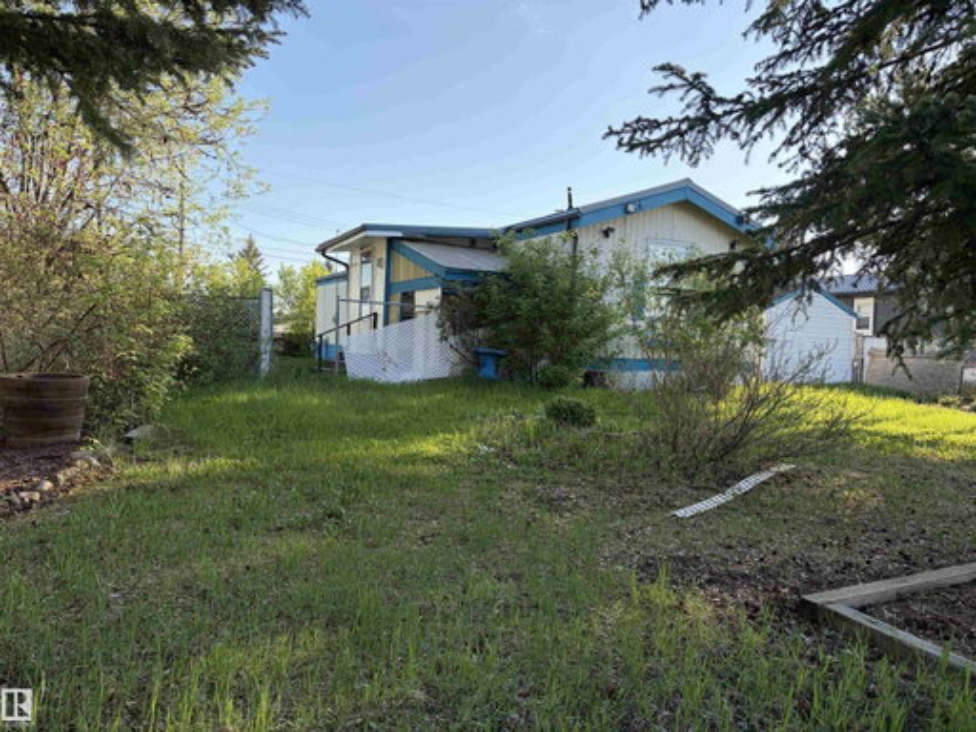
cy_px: 366
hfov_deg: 67.3
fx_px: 733
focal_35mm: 26
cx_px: 488
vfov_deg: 53.1
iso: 64
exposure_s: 1/1364
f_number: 1.6
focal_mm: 5.96
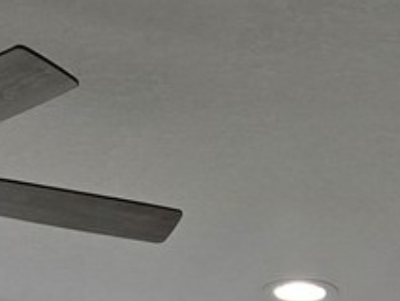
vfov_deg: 7.2
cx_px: 428
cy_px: 1022
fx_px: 2000
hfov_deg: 11.3
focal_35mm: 173
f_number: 1.7
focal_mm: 6.3
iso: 80
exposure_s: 1/120
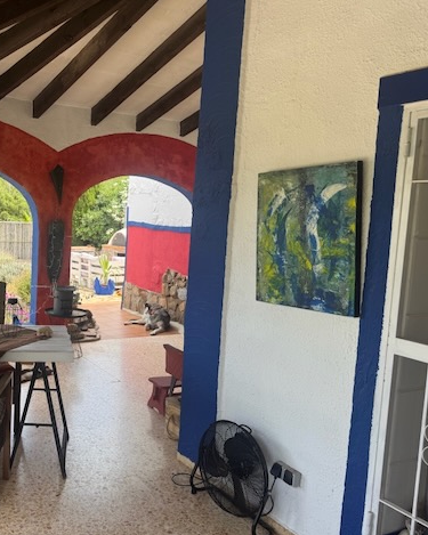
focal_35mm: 32
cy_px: 265
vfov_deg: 55.7
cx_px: 81
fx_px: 507
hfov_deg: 43.5
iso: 80
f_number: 1.78
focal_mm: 6.76
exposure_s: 1/598
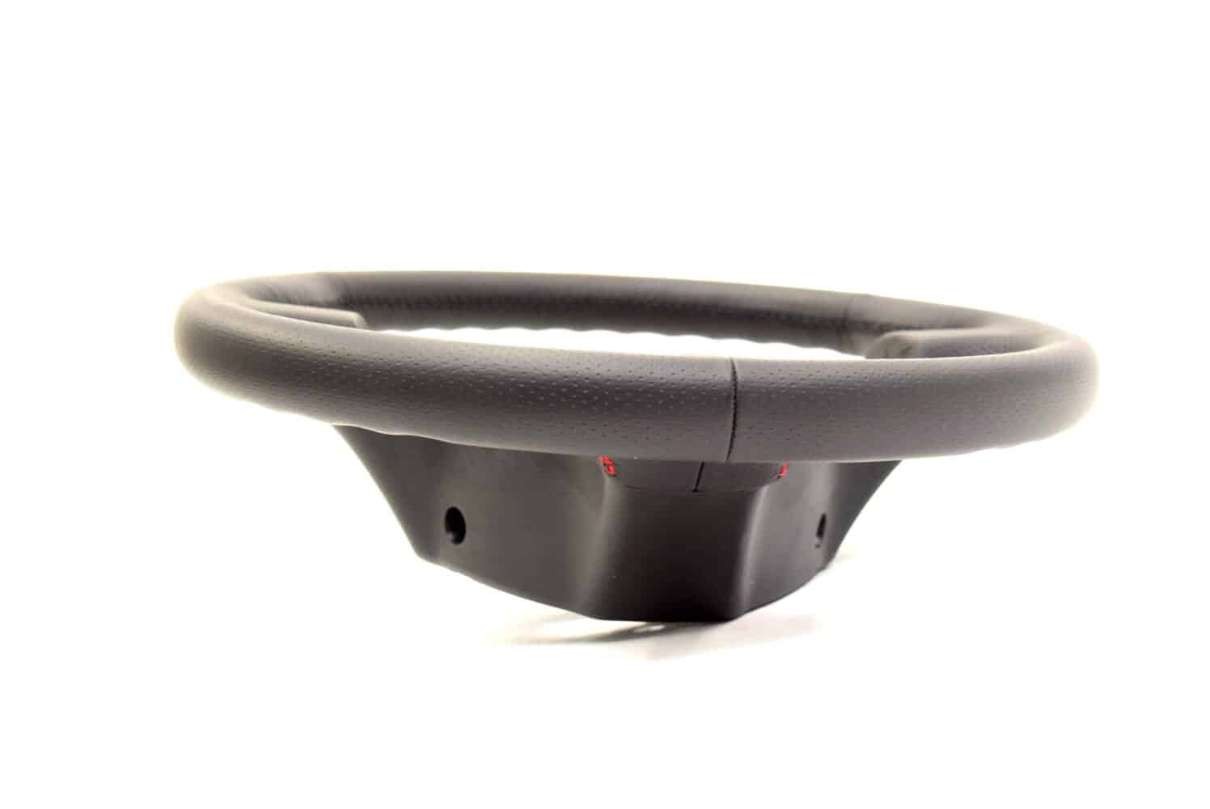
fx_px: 1615
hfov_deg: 41.1
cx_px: 605
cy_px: 404
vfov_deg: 28.1
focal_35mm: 48
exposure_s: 1/100
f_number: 5
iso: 400
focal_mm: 32
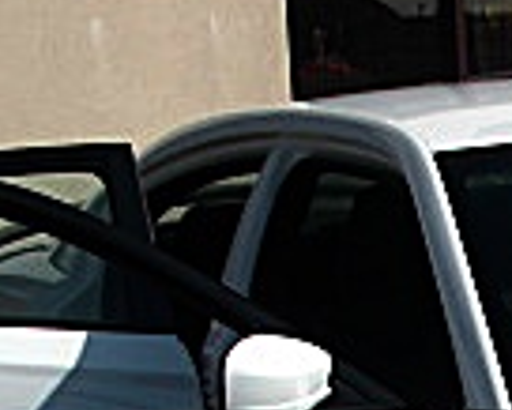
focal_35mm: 165
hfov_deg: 11.3
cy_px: 786
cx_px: 749
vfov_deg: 8.9
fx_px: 2502
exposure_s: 1/160
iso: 50
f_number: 7.9
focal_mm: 6.3
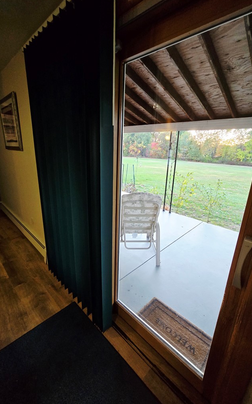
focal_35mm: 14
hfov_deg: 78.6
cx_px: 133
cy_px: 201
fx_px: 154
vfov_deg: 105.3
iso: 500
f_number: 2.2
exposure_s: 1/60.2
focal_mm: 2.2
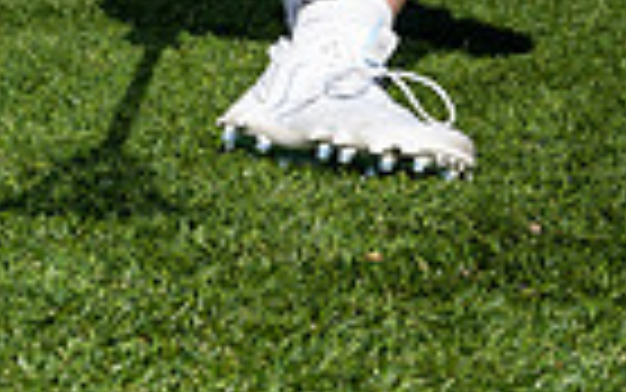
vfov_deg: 7.4
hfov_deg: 12.7
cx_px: 268
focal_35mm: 165
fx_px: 2816
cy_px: -590
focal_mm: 50
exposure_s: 1/320
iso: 64
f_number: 7.1
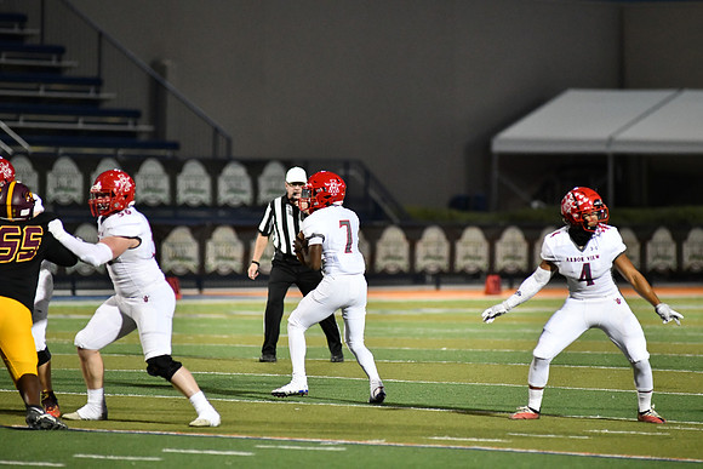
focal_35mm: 300
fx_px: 5859
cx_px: 352
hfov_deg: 6.9
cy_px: 234
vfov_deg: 4.6
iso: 6400
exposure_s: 1/1250
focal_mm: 300
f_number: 4
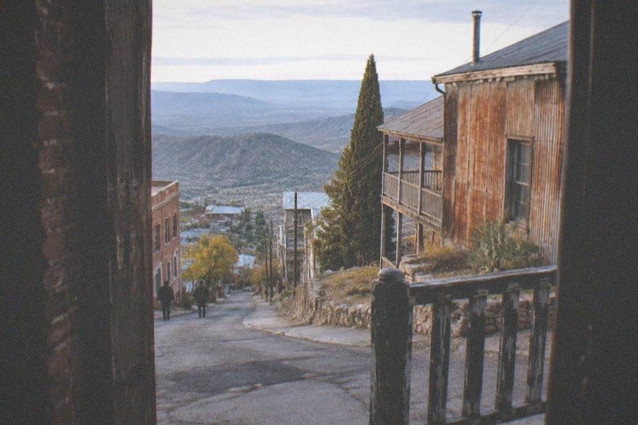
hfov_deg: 54.5
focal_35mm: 35
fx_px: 620
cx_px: 319
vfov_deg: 37.8
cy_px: 212
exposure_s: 1/400
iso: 400
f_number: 7.1
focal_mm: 35
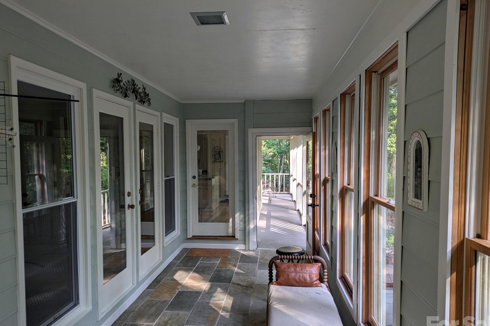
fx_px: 367
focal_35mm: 27
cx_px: 251
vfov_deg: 47.9
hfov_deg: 67.4
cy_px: 175
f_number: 1.89
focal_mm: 5.43
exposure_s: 1/120
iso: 51
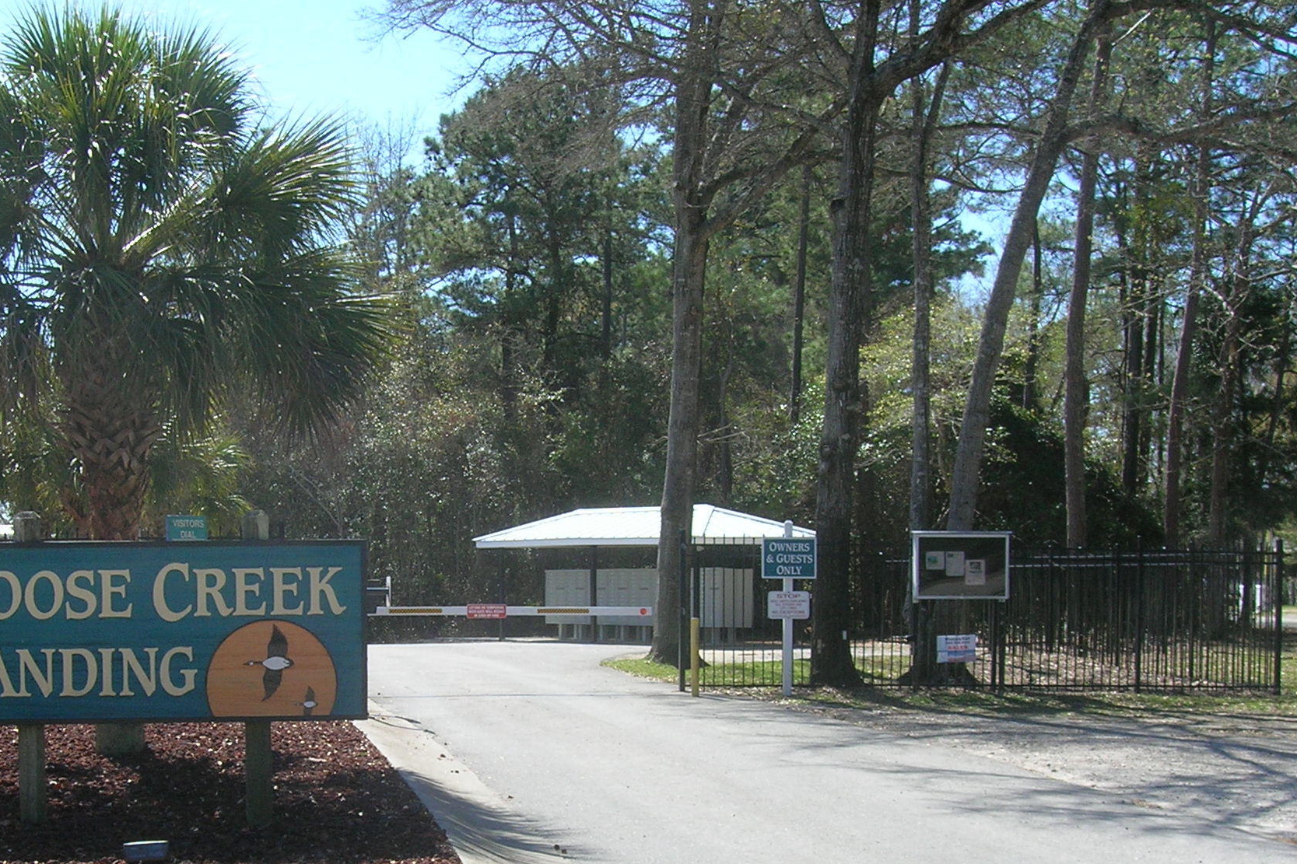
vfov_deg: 24.4
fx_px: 1981
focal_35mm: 55
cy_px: 621
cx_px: 458
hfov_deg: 36.0
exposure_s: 1/220
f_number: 4.9
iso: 50
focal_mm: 5.7
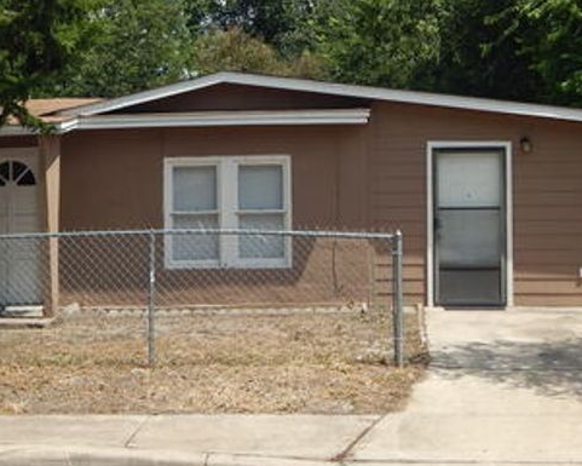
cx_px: 247
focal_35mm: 79
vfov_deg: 19.4
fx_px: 1361
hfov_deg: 24.1
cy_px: 155
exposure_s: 1/400
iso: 125
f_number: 6.9
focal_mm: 6.8
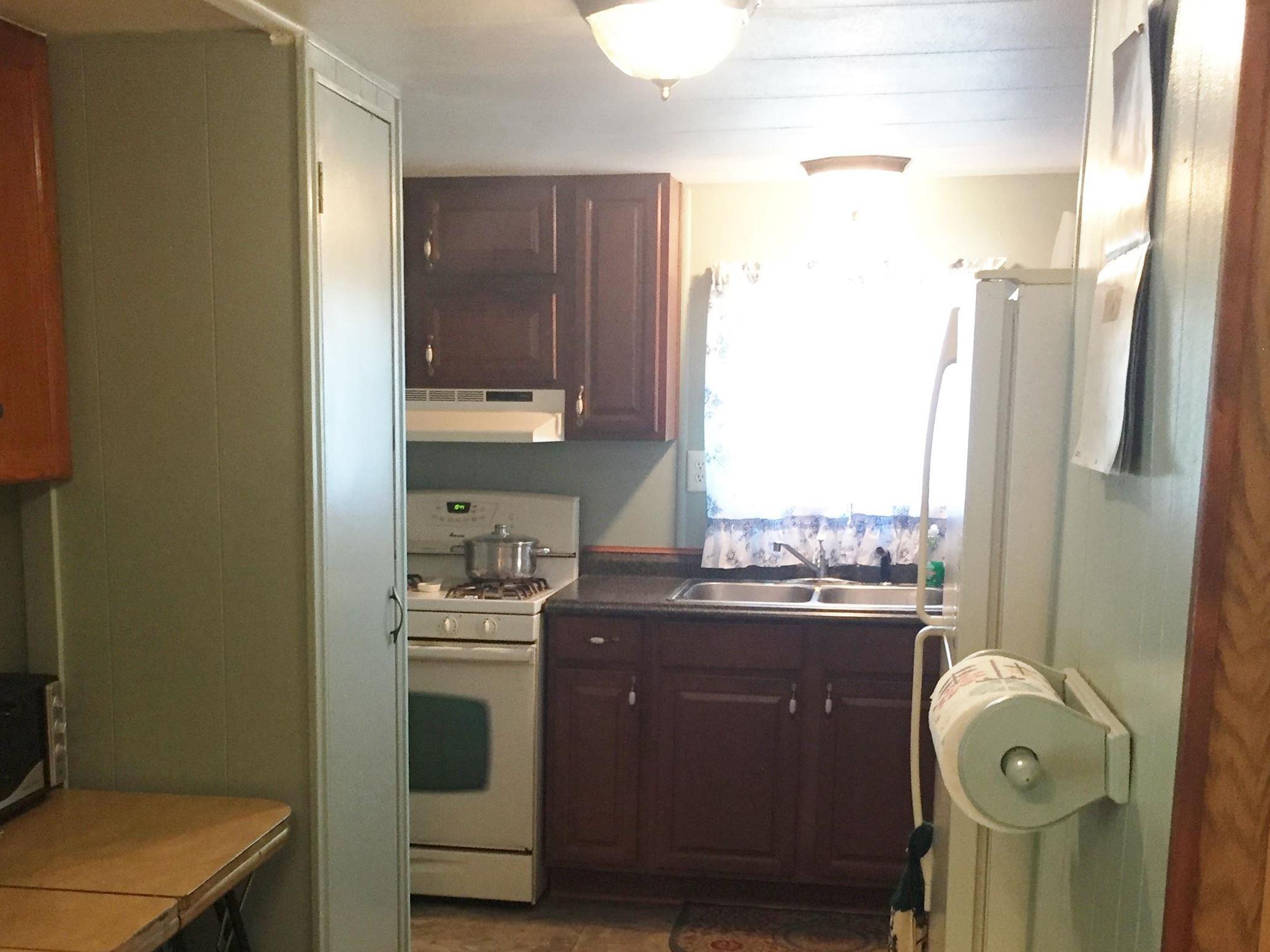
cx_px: 561
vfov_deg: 33.1
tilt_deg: -8.5
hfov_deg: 43.8
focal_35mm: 43
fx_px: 1578
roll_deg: -1.8
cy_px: 687
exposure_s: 1/30
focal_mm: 4.15
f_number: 2.2
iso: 125
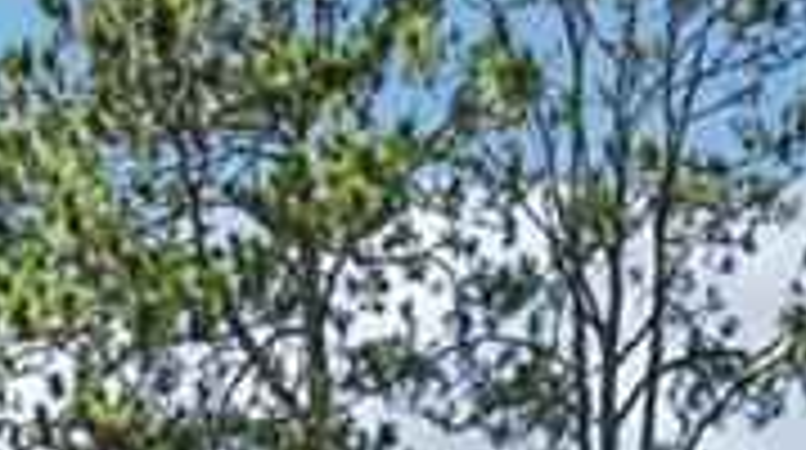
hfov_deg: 24.9
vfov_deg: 9.8
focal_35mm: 84
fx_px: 1792
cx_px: 167
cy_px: 1447
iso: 100
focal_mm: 14
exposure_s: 1/160
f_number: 8
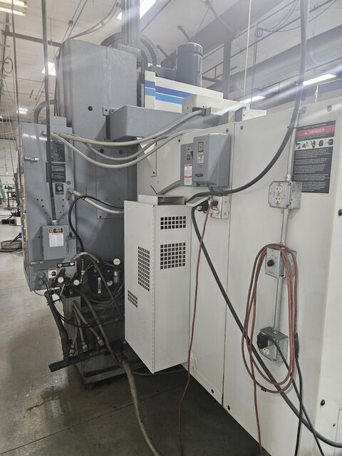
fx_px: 303
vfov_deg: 73.9
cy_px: 228
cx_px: 171
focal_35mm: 23
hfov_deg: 58.9
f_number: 1.8
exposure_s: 1/120
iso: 500
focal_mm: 5.4
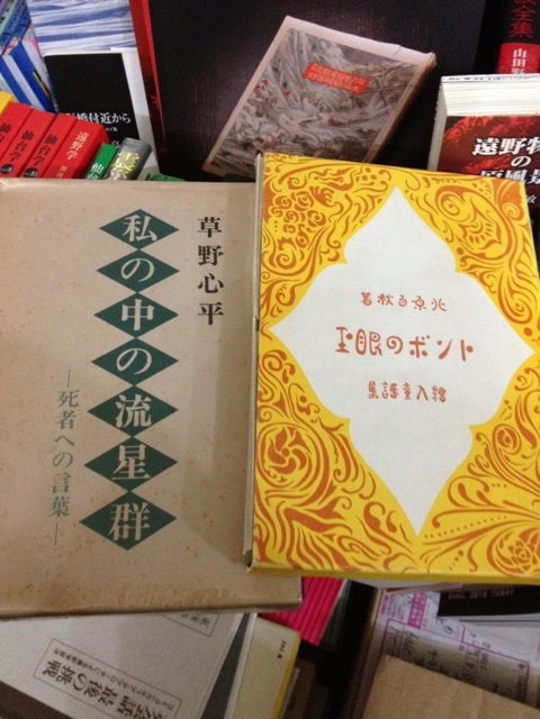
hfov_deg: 40.7
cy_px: 360
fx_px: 728
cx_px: 270
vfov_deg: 52.6
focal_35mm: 35
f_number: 2.4
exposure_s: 1/15
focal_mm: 4.28
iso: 400
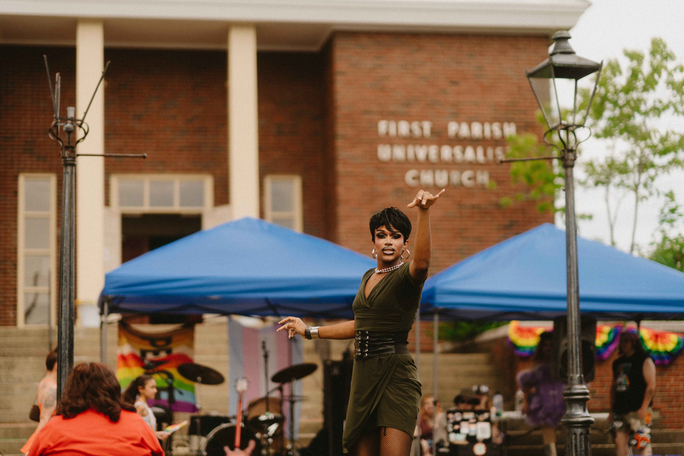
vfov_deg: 16.1
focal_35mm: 85
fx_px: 1615
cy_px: 228
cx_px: 342
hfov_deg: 23.9
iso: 50
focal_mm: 85
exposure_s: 1/1000
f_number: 1.4
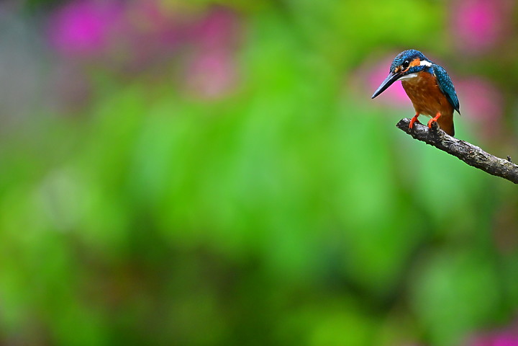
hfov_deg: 2.4
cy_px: 173
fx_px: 12230
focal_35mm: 850
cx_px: 259
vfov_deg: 1.6
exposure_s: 1/5000
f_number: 5.6
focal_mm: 850
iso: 640
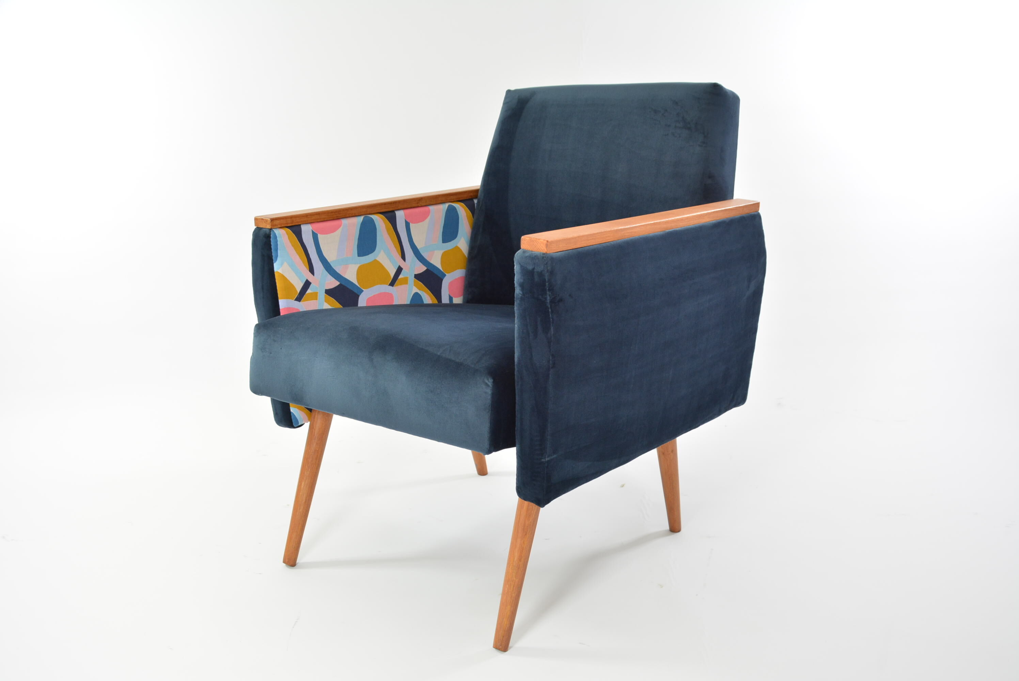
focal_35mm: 36
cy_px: 340
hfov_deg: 53.1
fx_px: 1020
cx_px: 510
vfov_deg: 36.9
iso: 450
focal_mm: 24
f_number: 5.6
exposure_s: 1/60
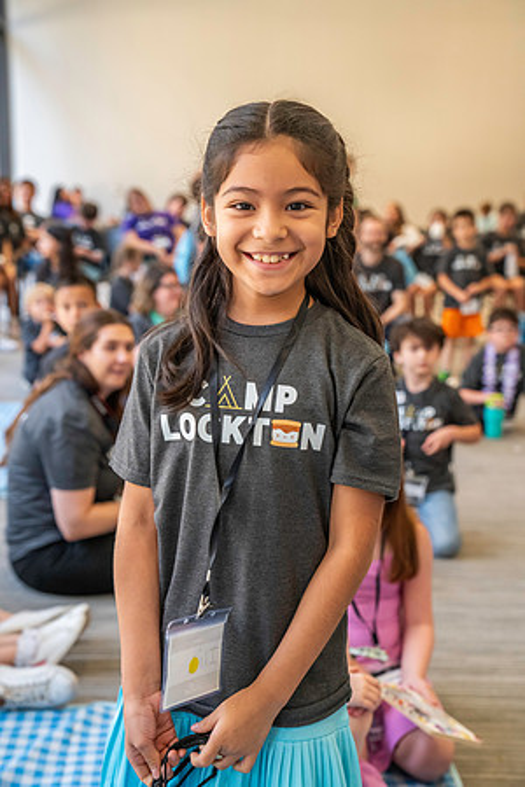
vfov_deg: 38.2
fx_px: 1137
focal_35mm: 52
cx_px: 262
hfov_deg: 26.0
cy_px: 394
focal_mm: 52
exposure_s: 1/160
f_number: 4
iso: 3200
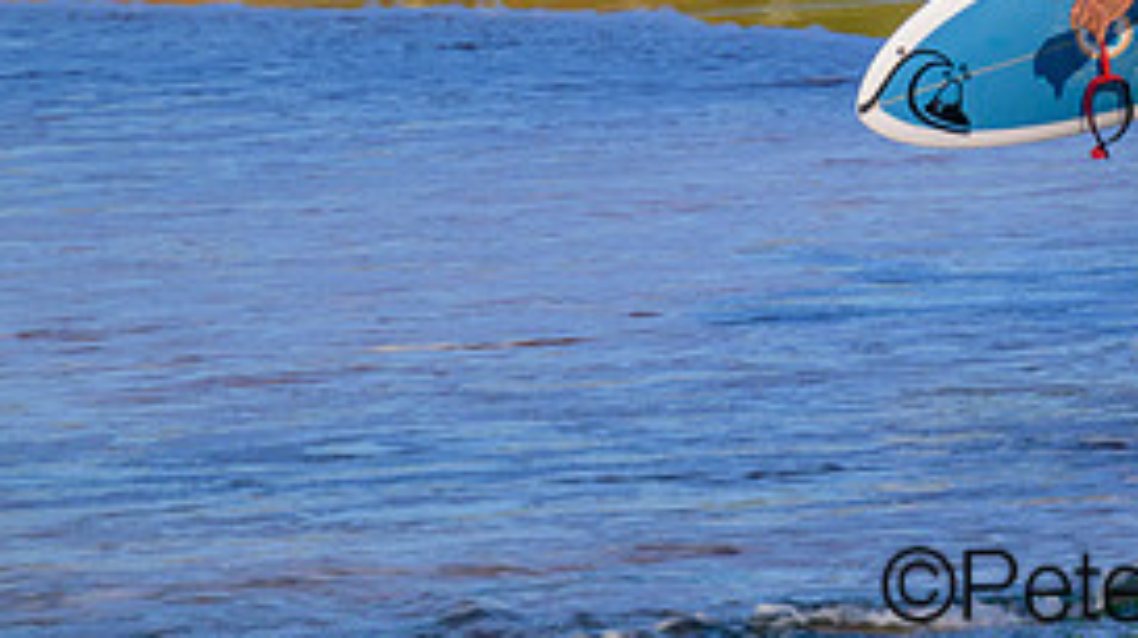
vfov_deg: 0.7
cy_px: -106
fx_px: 53785
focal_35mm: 1784
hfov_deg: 1.2
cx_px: 1205
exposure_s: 1/2000
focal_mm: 800
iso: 1400
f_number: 11
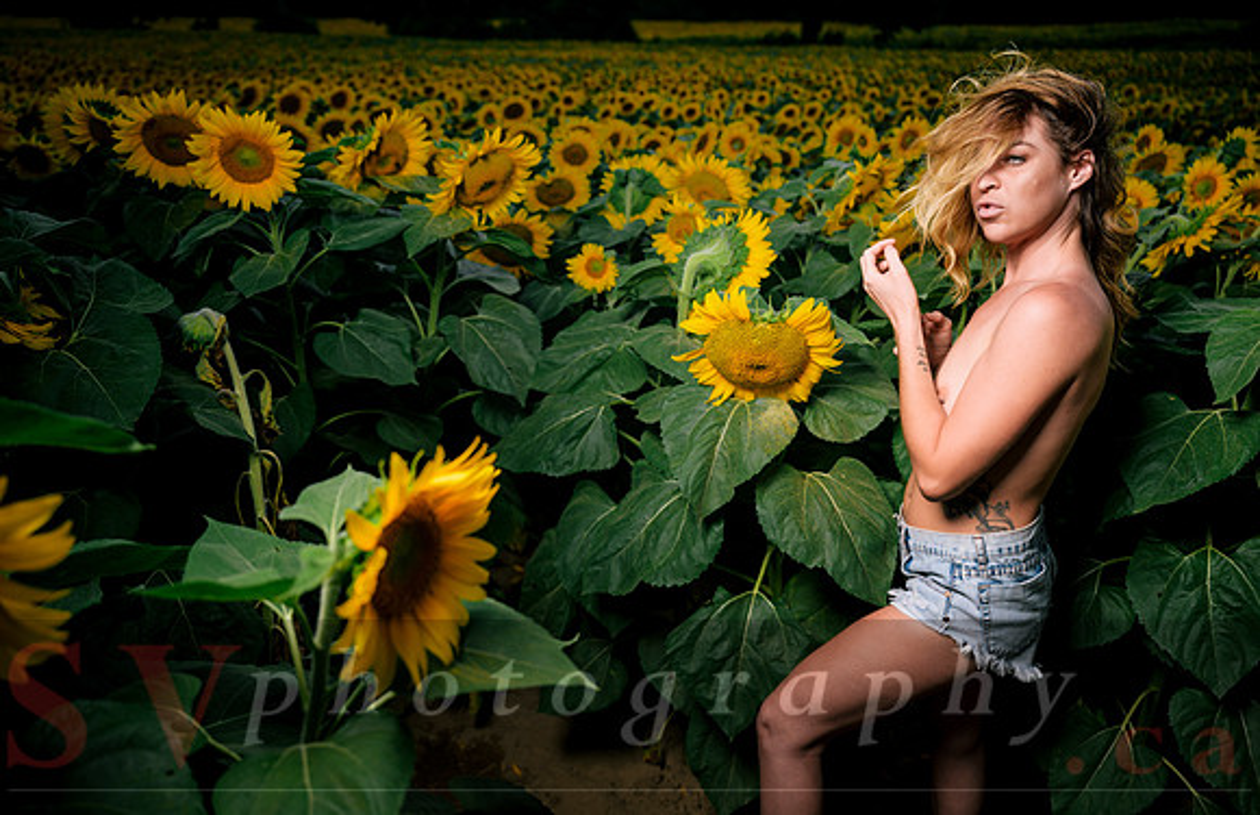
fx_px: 997
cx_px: 630
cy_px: 408
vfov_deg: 44.4
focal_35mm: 29
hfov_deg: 64.6
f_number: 3.2
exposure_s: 1/50
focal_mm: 28.5
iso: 64
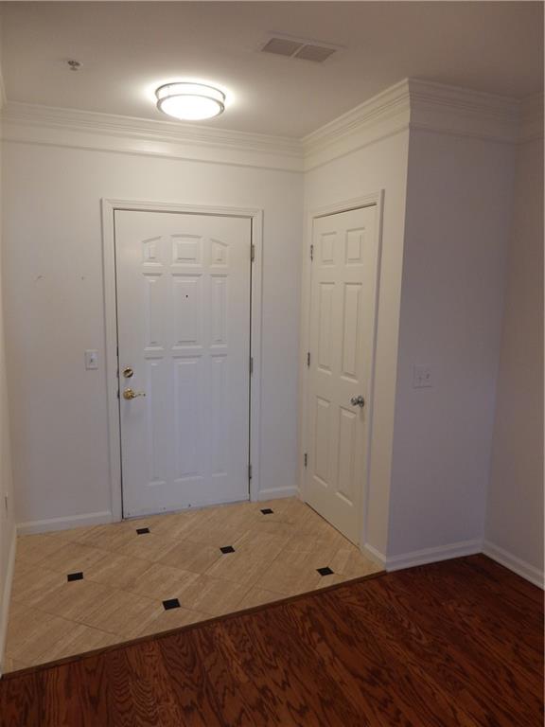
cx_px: 272
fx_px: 525
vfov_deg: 69.4
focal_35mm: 25
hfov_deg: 54.9
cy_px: 364
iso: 160
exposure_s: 1/30
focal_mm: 4.5
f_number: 3.7
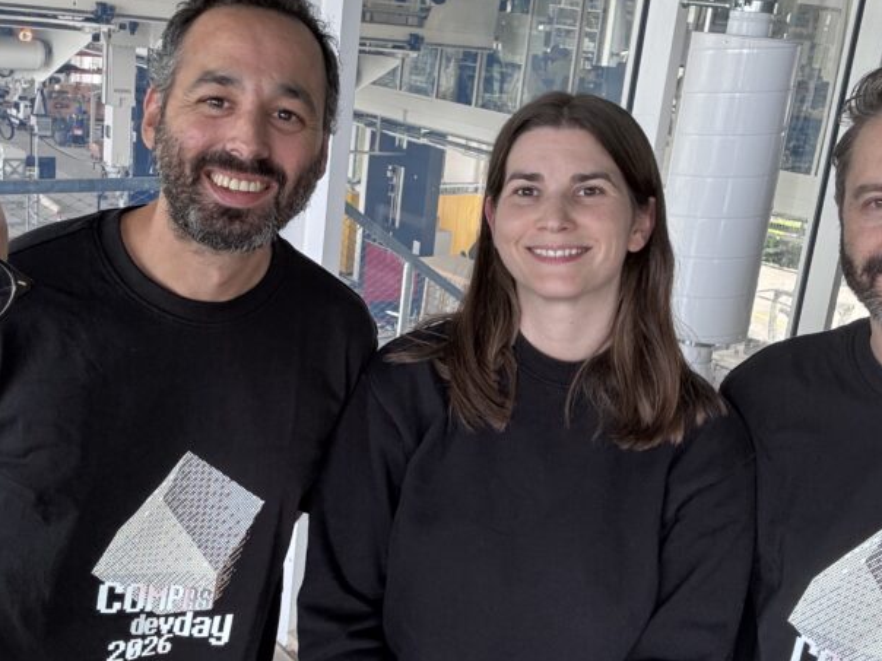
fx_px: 994
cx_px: 418
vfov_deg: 36.7
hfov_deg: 47.8
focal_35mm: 39
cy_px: 266
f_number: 1.9
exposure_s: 1/93
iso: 80
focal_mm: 2.69
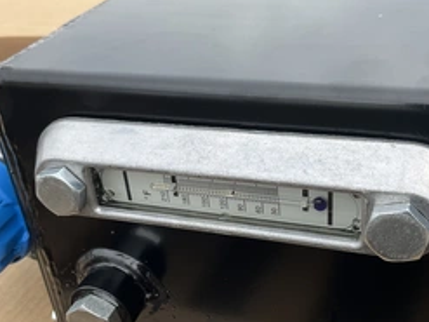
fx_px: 582
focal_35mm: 47
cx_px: 215
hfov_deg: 40.5
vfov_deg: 30.8
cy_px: 190
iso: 25
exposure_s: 1/486
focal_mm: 3
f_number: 1.8
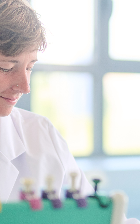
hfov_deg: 7.2
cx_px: 155
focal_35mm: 181
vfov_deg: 11.6
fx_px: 1105
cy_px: 145
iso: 320
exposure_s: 1/800
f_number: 1.3
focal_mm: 50
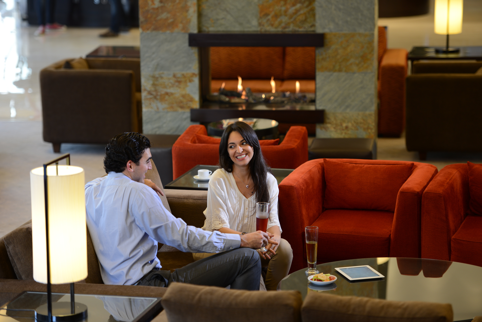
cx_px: 241
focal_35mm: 130
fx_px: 1741
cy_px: 161
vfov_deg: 10.6
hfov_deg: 15.8
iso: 200
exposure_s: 1/40
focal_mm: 130
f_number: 2.8
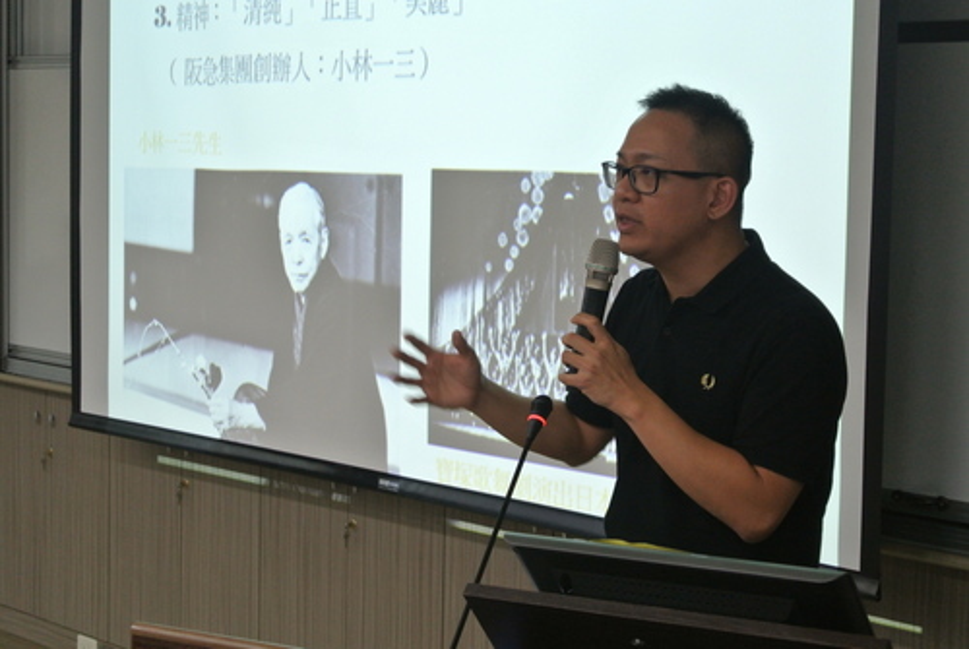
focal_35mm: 81
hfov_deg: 25.0
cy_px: 324
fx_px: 2183
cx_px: 484
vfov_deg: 16.9
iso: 560
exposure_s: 1/30
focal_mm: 30
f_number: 5.6
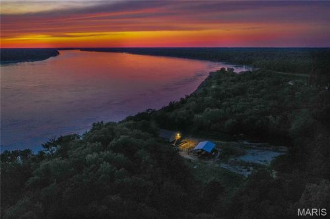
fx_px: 257
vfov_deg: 46.4
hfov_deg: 65.5
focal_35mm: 28
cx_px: 165
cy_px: 110
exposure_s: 1/10
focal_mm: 10.26
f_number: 2.8
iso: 800
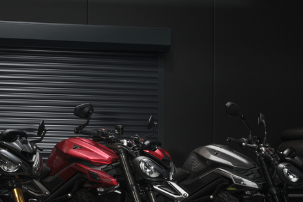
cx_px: 77
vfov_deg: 13.7
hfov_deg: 20.5
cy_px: 193
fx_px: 833
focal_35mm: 99
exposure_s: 1/8
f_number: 5.6
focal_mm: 30.2
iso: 160
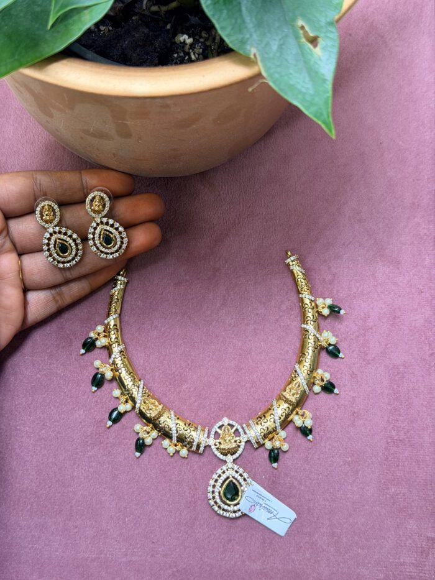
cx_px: 218
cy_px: 290
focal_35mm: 48
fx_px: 804
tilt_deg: -77.0
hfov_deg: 30.3
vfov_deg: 39.7
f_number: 1.78
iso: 100
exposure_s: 1/66
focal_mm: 6.76
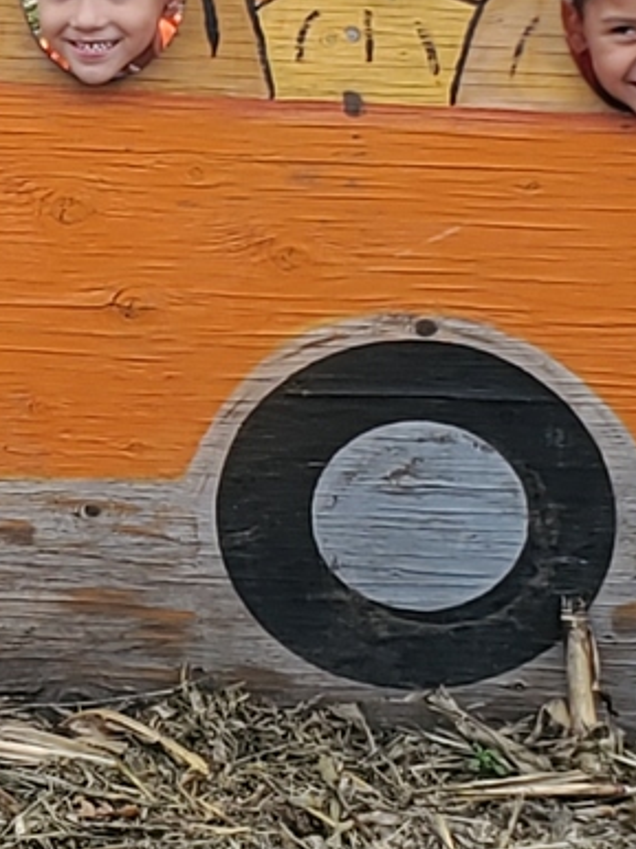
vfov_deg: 27.9
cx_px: 37
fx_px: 1692
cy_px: 244
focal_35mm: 69
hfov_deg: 20.7
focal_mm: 4.3
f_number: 2.4
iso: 50
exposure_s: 1/399
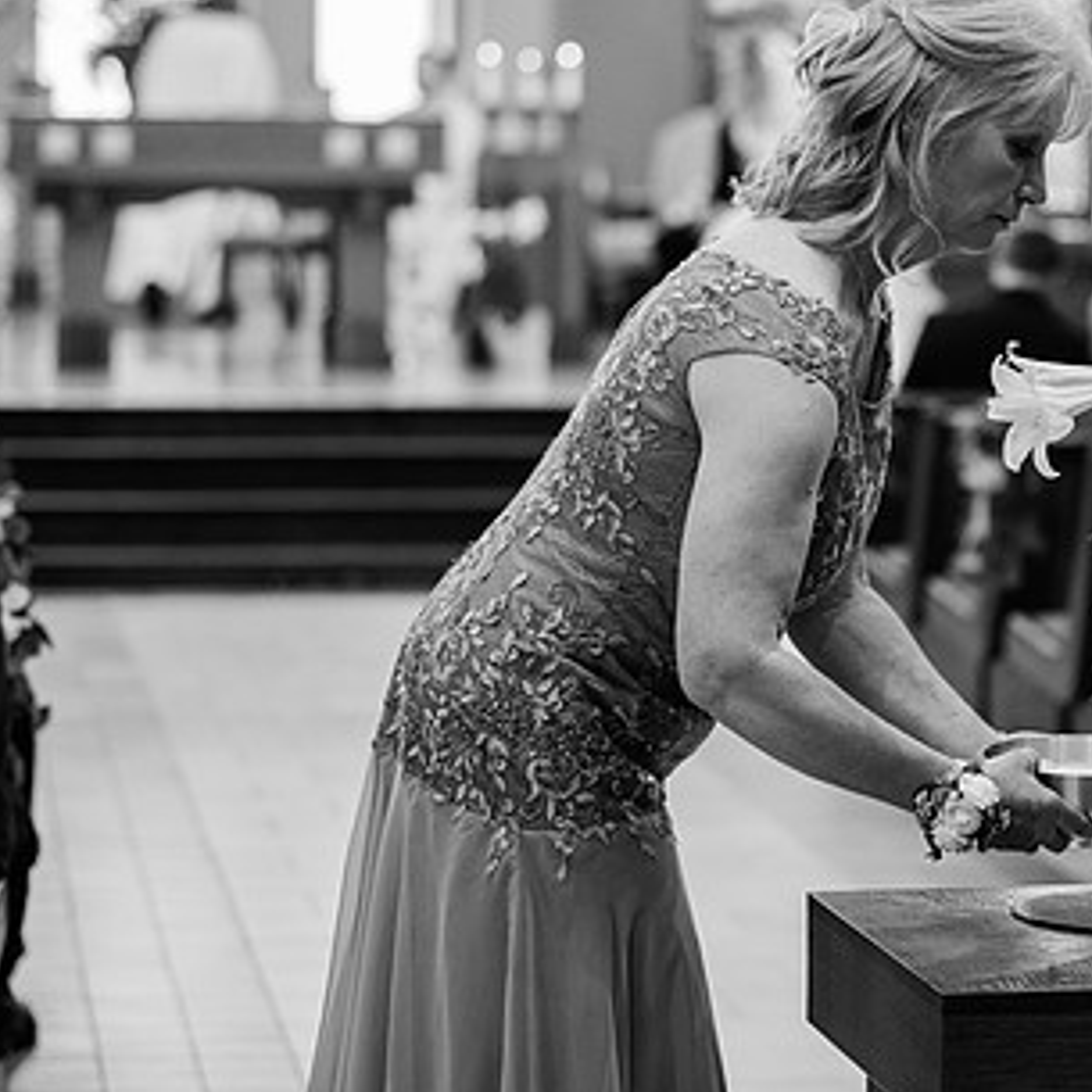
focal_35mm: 139
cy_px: 448
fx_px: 4961
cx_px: 899
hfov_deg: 12.5
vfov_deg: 12.6
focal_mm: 86
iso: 1000
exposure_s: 1/250
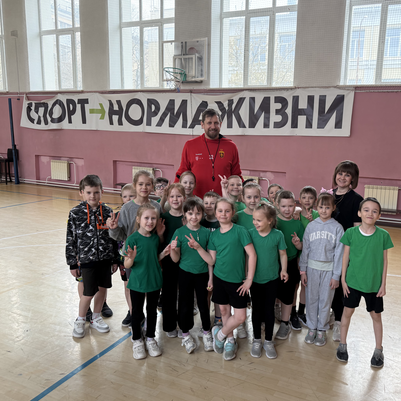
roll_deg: -1.9
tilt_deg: -9.9
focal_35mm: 29
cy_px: 203
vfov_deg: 55.6
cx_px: 242
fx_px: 380
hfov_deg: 55.2
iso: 125
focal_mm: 6.76
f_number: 1.78
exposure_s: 1/233
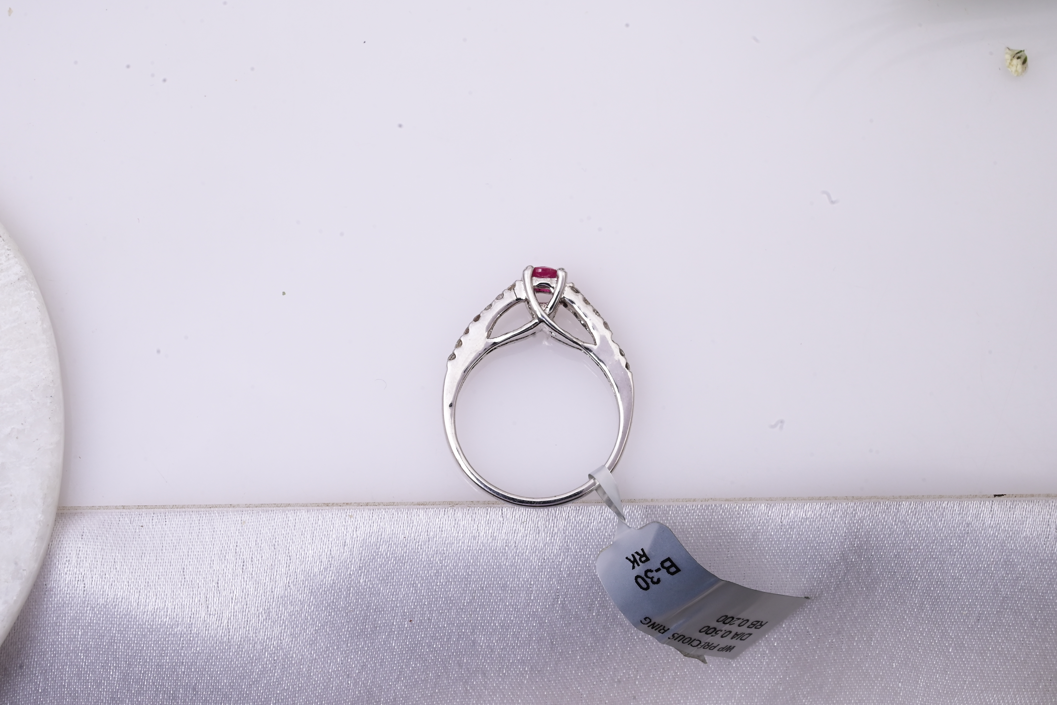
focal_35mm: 77
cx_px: 539
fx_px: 2261
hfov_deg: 26.3
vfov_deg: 17.7
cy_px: 383
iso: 640
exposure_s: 1/80
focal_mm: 70
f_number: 20
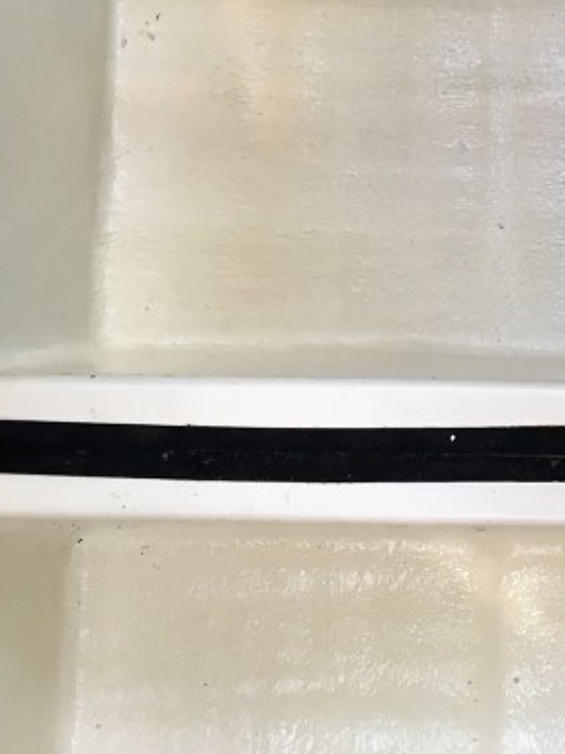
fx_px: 1678
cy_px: 55
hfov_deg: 18.7
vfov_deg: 24.5
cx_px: 536
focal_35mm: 77
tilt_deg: -77.9
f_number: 2.2
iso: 50
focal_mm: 4.15
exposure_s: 1/33
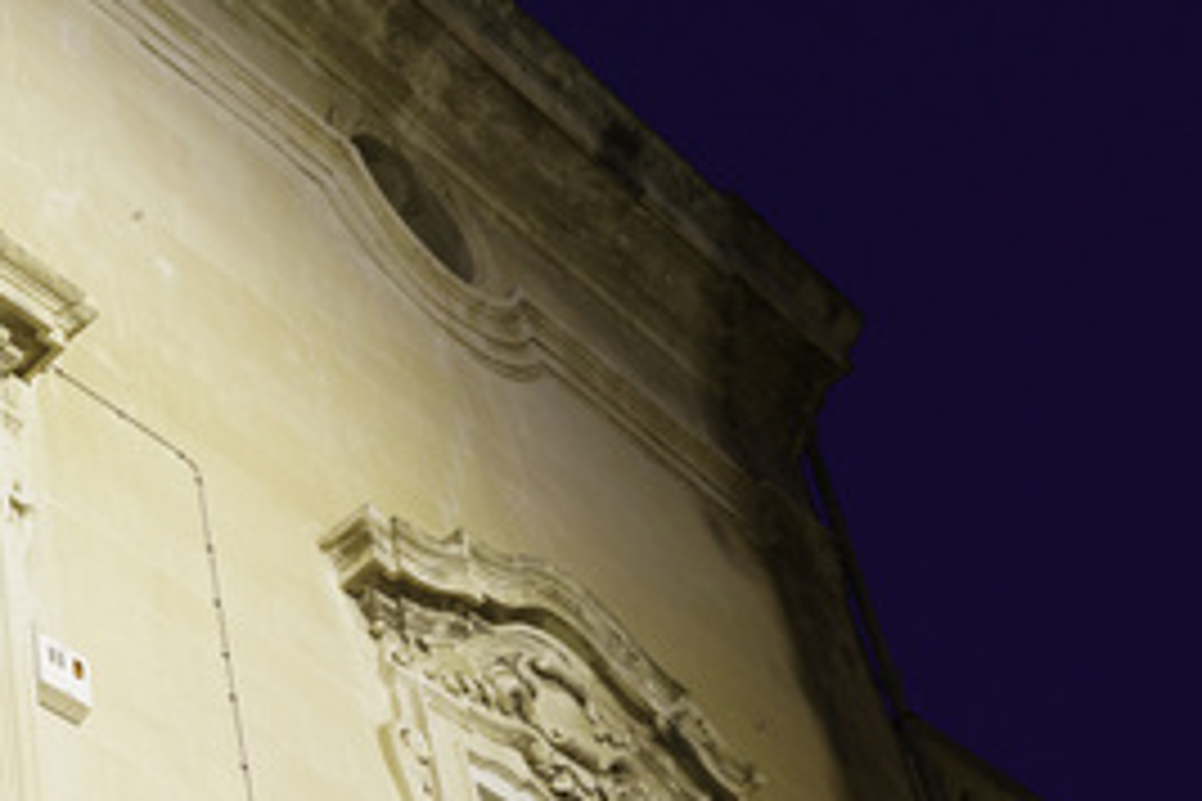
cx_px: 387
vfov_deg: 15.8
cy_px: 911
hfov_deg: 24.1
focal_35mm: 84
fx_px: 2804
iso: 1250
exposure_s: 1/20
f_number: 5.6
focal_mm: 35
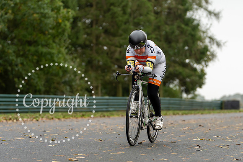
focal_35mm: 141
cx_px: 139
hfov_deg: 14.5
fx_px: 952
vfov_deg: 9.7
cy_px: 85
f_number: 2.8
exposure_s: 1/1000
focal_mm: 107
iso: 500
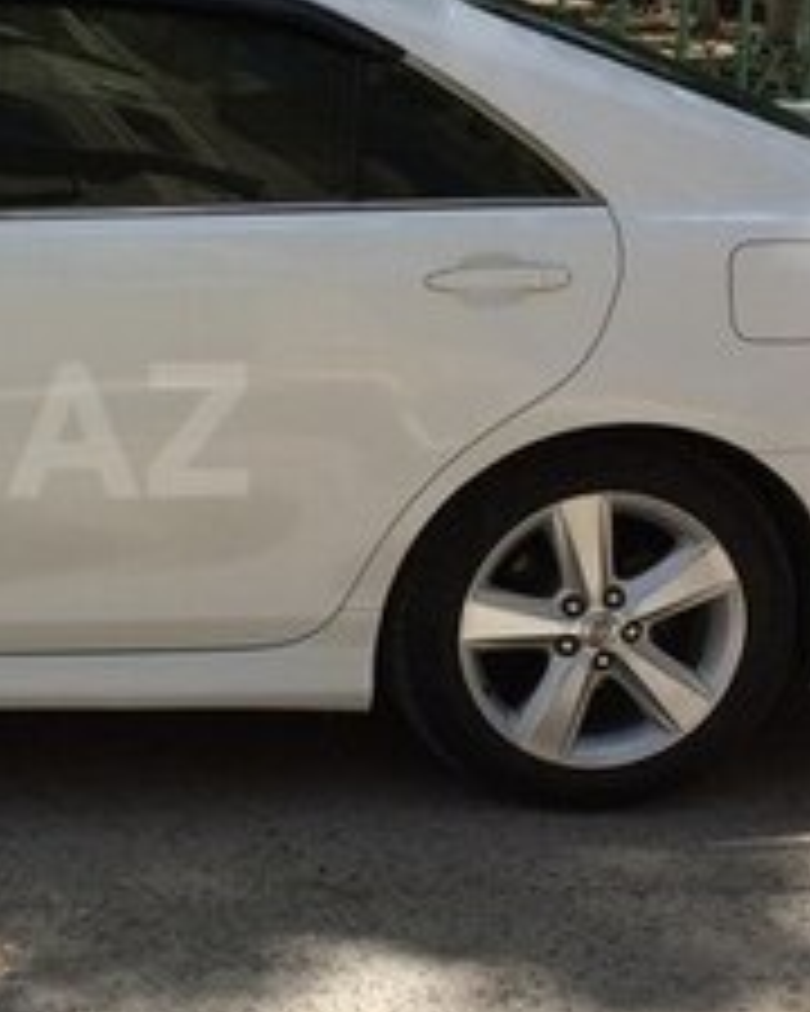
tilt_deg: -15.4
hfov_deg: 17.5
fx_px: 2487
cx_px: -212
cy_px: 430
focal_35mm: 83
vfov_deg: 23.0
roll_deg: -0.7
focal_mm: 4.15
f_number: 2.2
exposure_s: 1/1325
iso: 32
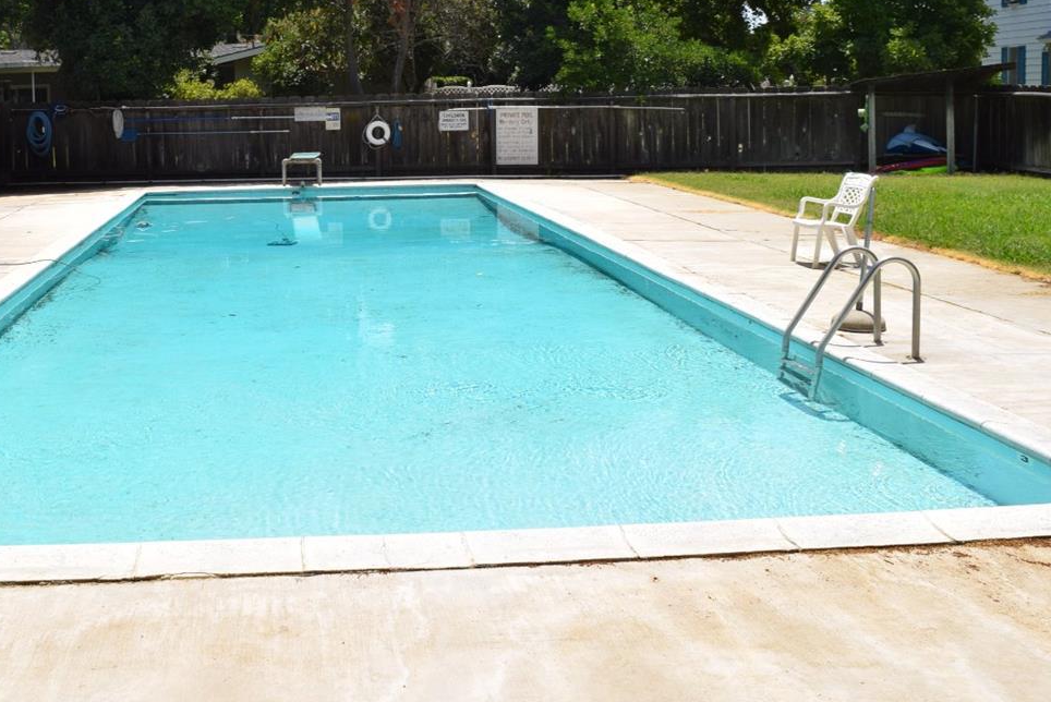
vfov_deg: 31.5
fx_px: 1227
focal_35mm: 42
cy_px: 201
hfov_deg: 45.5
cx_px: 334
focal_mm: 18
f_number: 11
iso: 100
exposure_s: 1/200
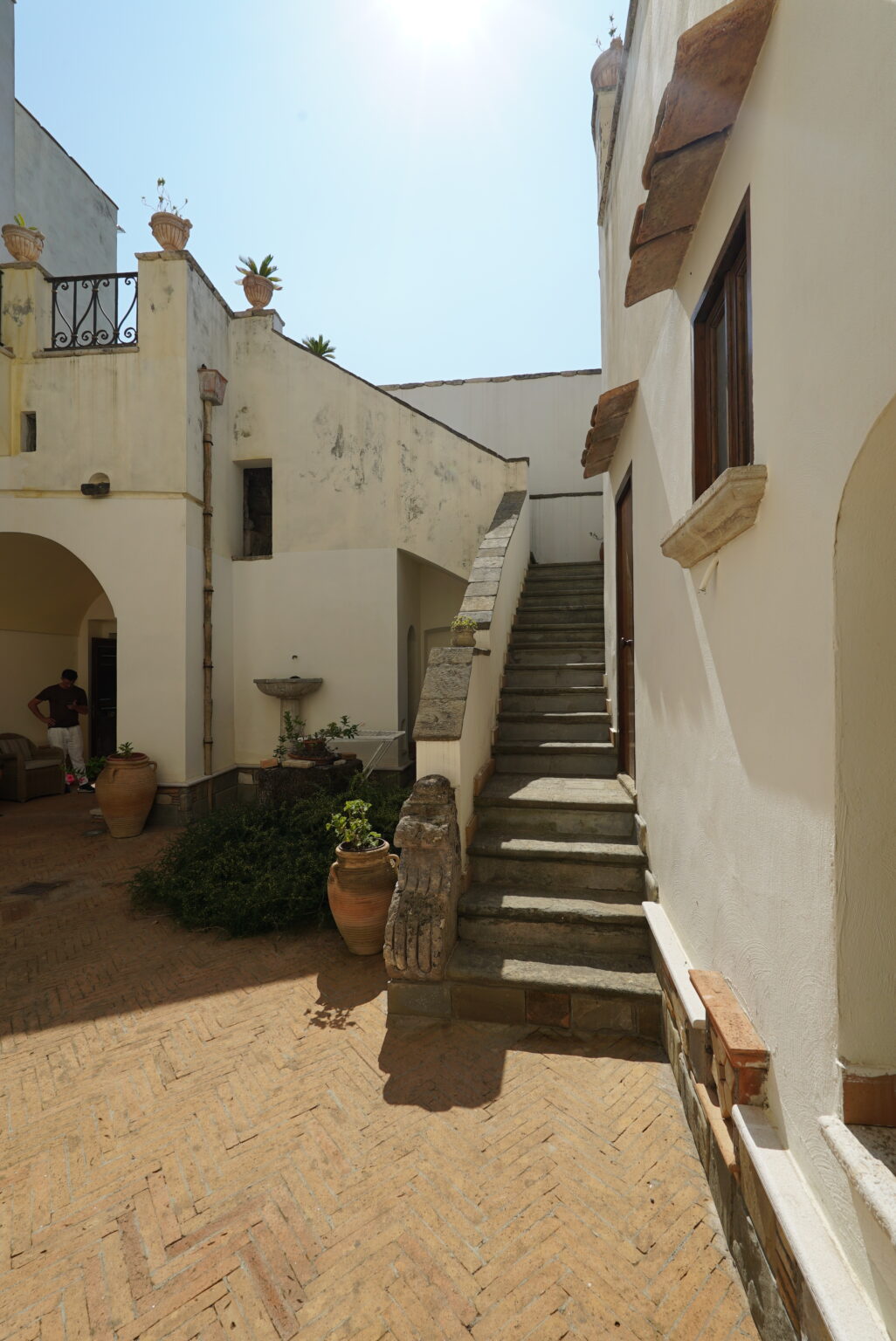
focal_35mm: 16
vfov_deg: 96.7
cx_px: 448
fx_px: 596
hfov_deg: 73.8
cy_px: 670
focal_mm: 16
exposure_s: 1/250
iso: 100
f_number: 11
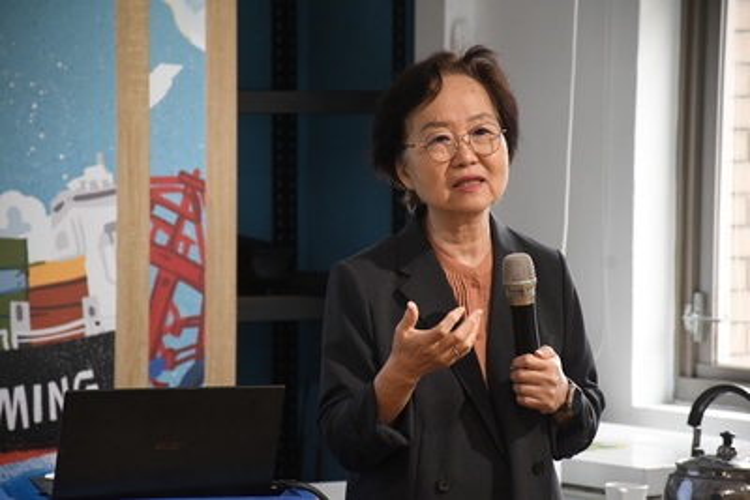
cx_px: 375
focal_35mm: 210
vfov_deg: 6.5
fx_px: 4376
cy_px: 250
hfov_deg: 9.8
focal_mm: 140
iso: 3200
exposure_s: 1/80
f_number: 5.6
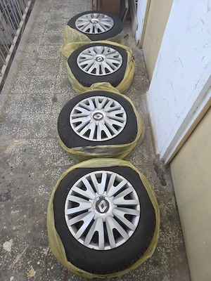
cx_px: 106
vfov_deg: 73.9
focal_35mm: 23
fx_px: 187
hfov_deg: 58.9
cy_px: 140
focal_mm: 5.4
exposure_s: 1/101
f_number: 1.8
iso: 200
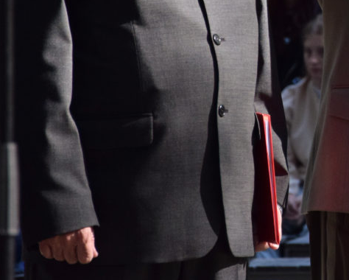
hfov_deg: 4.0
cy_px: -43
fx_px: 4947
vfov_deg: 3.2
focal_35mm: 479
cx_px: 472
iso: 1000
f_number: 5.6
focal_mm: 105
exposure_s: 1/640
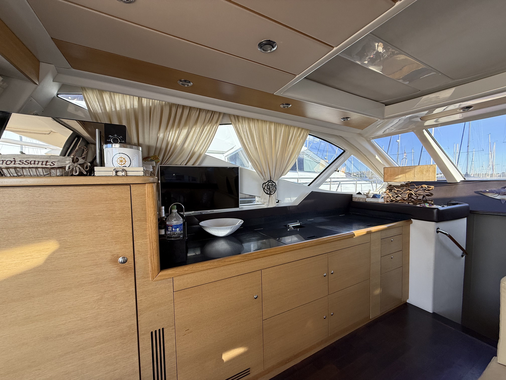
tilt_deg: -1.3
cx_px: 253
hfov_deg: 102.1
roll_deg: +1.3
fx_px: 205
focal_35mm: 14
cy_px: 190
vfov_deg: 85.7
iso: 80
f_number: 2.2
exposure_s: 1/99
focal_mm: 2.22
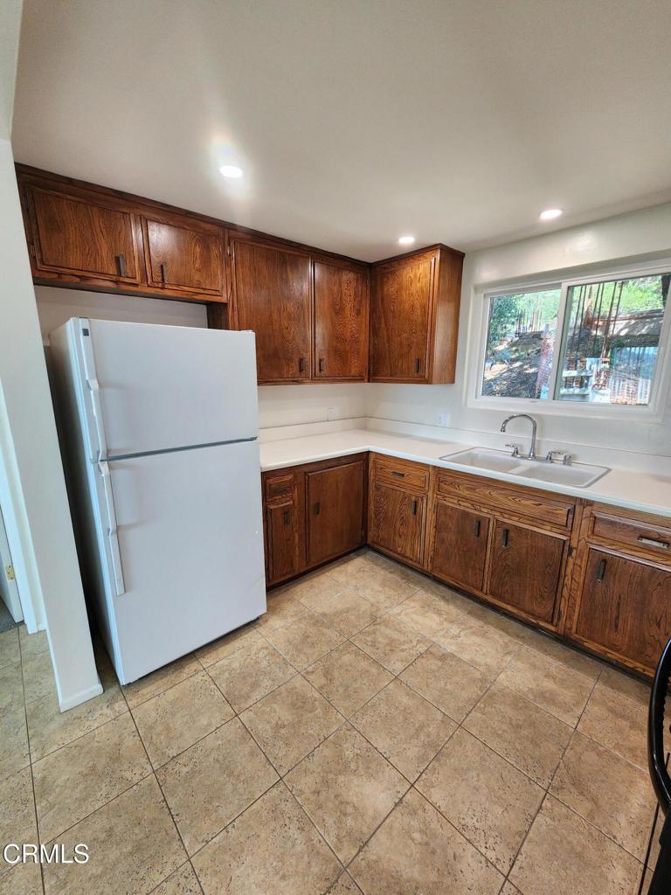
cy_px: 448
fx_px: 336
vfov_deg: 106.2
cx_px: 336
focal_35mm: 13
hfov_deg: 89.9
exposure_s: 1/60
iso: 125
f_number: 2.2
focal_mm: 2.2
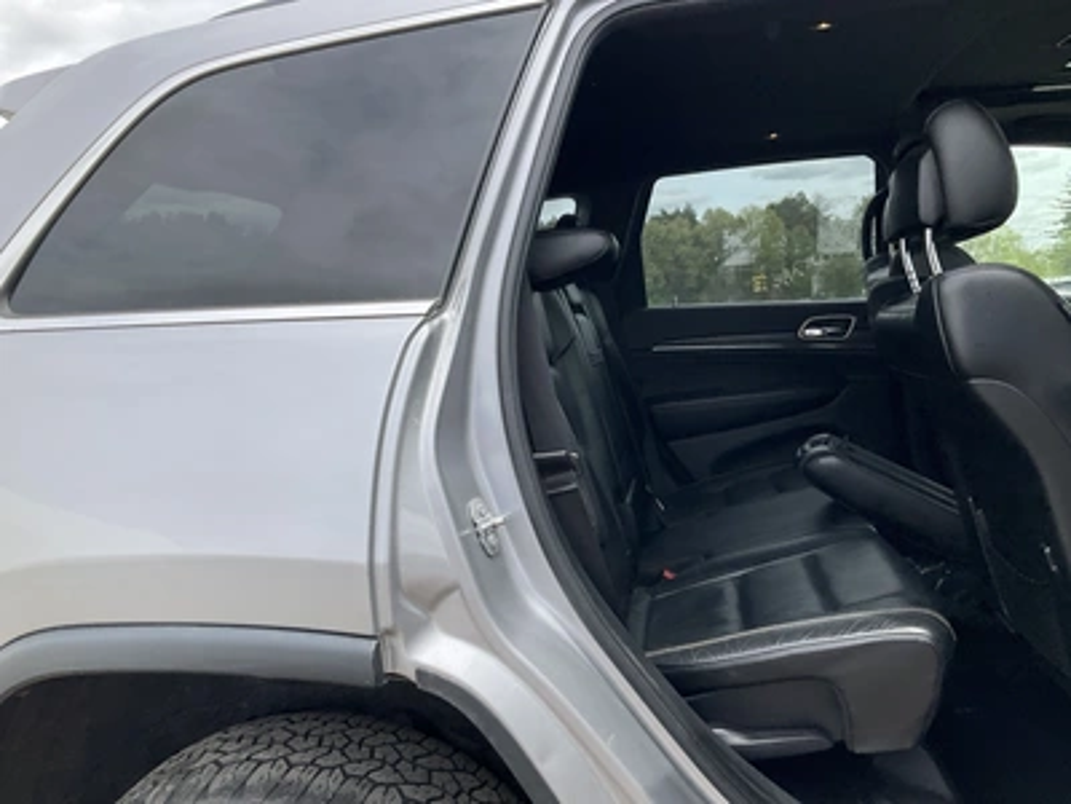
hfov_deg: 61.7
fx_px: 897
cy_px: 402
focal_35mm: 29
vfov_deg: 48.2
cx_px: 536
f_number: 1.8
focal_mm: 3
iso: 25
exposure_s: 1/642
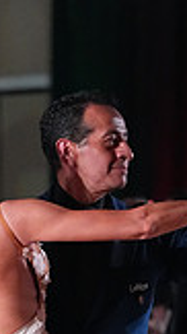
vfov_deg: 4.2
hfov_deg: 2.3
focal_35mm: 518
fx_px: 4571
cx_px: 63
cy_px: 482
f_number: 5
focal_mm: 138
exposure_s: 1/400
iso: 8000
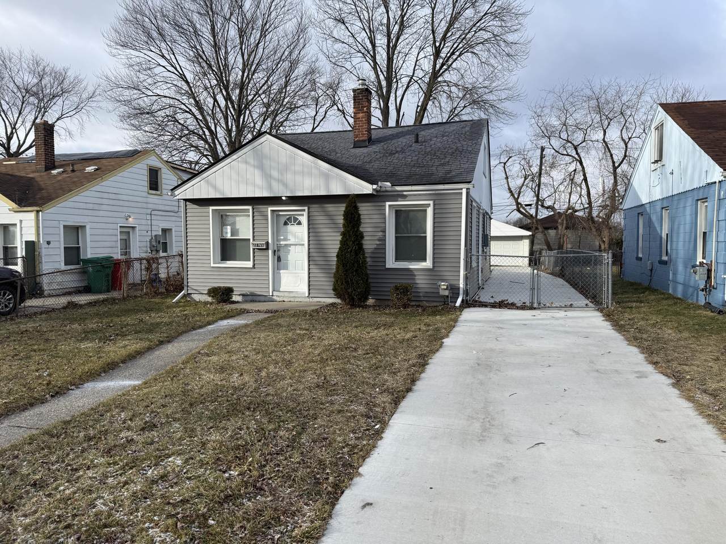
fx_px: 503
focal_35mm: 24
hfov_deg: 71.6
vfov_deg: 56.8
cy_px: 272
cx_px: 363
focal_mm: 6.76
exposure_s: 1/1410
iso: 80
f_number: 1.78
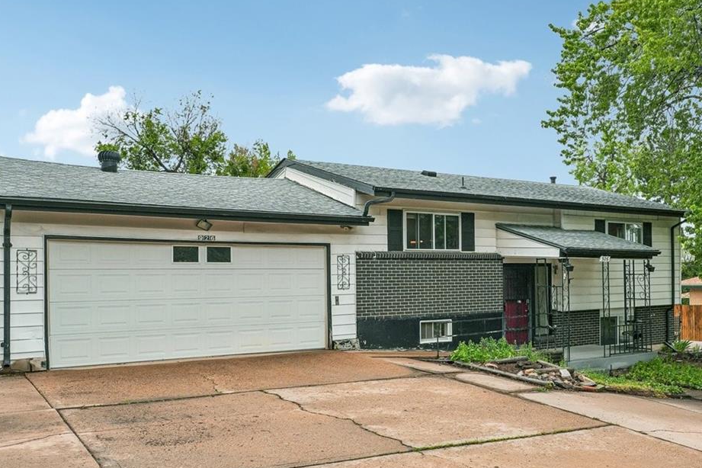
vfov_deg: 39.0
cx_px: 495
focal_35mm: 34
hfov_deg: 54.3
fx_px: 660
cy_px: 231
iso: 100
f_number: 8
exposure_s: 1/200
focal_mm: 13
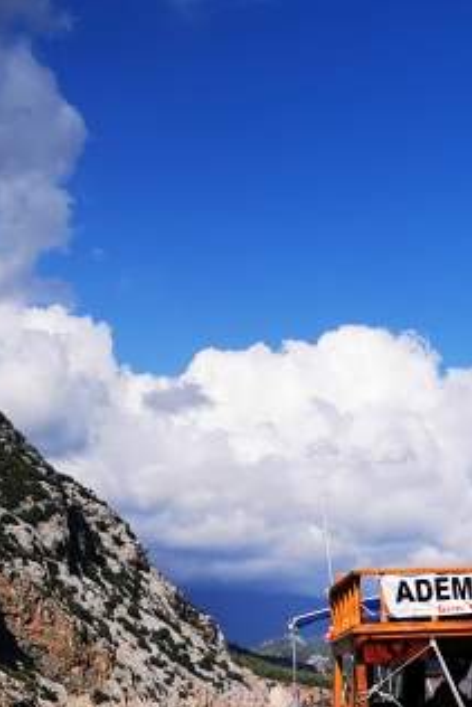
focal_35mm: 81
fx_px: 1591
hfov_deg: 15.5
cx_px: 711
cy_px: 761
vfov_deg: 23.6
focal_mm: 5.56
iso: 50
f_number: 1.6
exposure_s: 1/6536
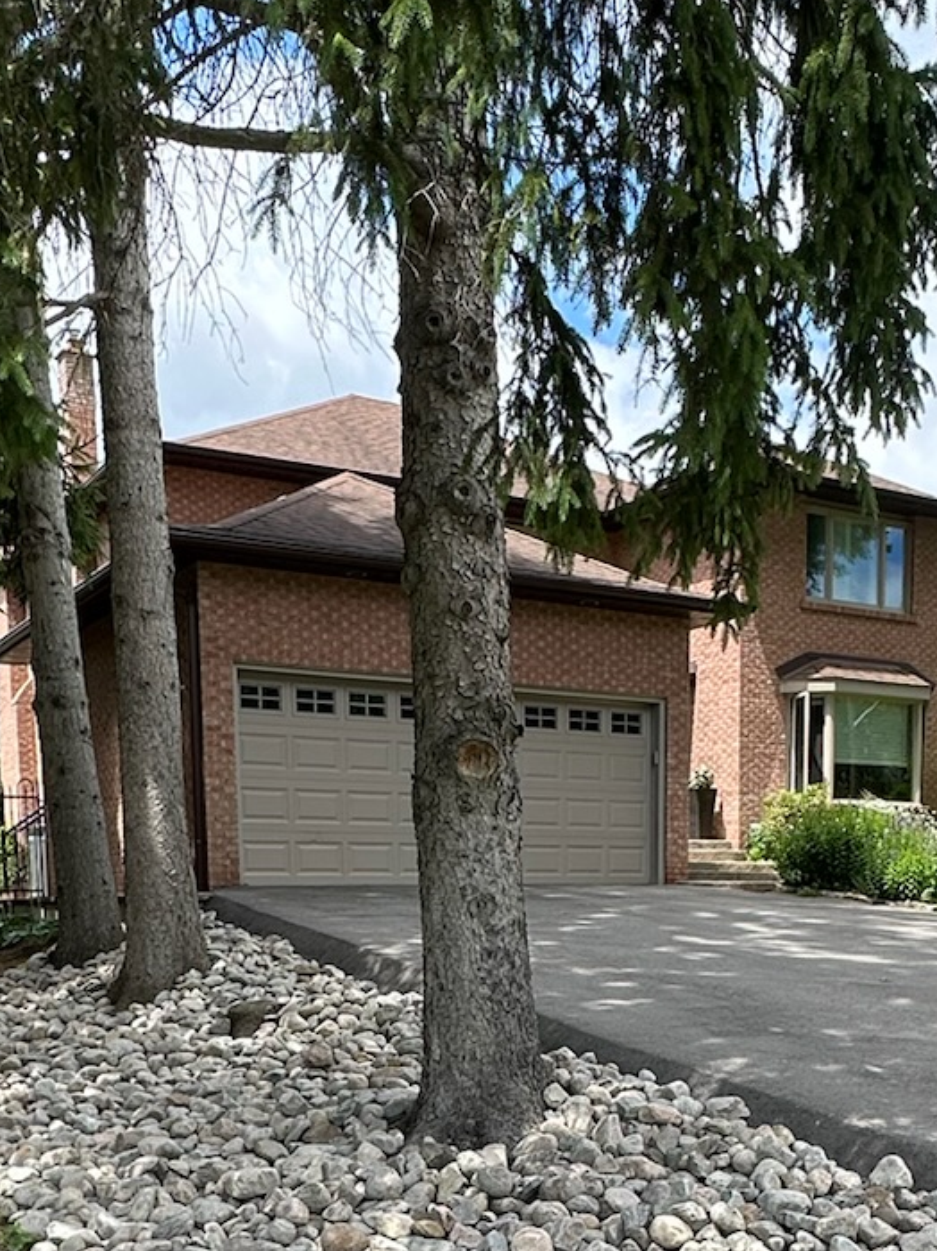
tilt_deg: -7.2
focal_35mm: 41
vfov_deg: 42.5
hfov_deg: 35.0
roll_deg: +0.5
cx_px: 544
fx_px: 1480
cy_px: 1097
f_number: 2.2
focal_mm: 2.22
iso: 40
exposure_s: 1/855
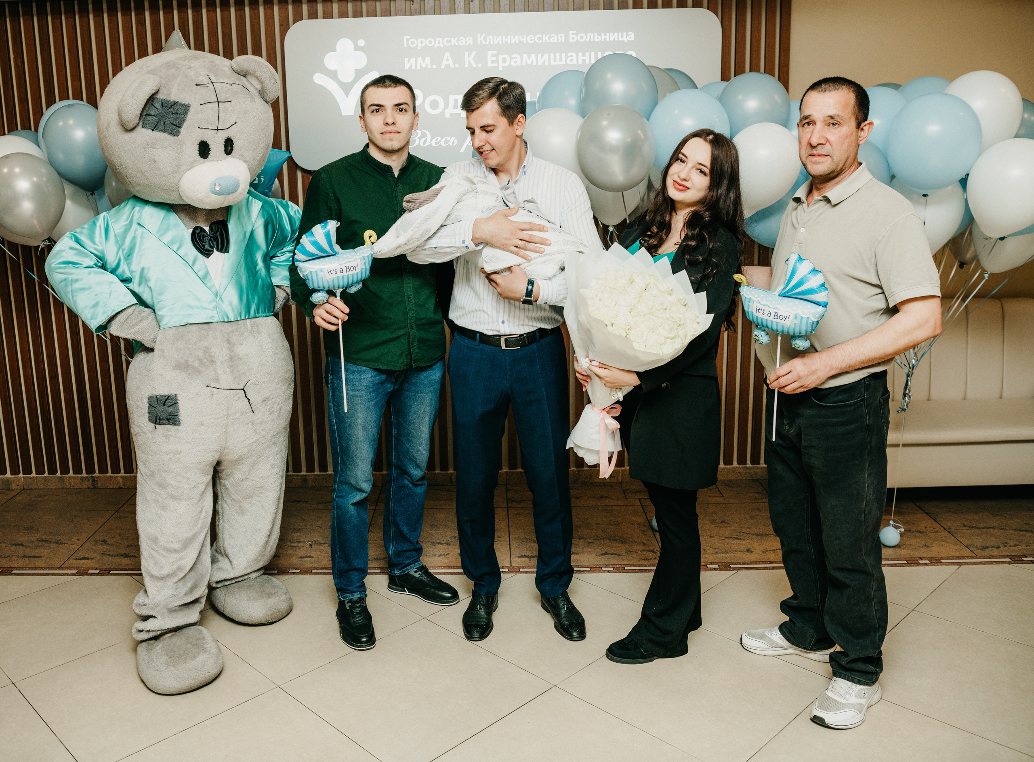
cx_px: 445
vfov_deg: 43.9
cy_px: 350
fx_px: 945
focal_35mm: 32
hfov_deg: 57.1
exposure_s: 1/160
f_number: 4
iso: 250
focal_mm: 27
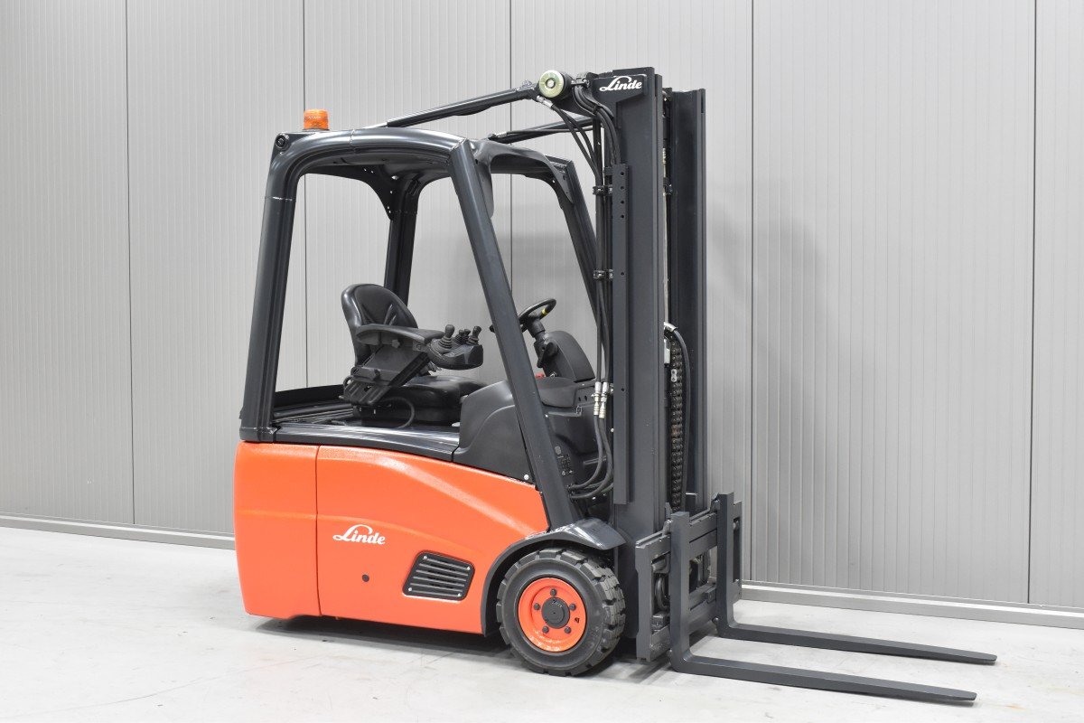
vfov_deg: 30.8
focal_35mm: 44
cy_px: 362
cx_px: 542
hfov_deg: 45.0
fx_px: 1310
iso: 1600
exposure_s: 1/13
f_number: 7.1
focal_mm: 29
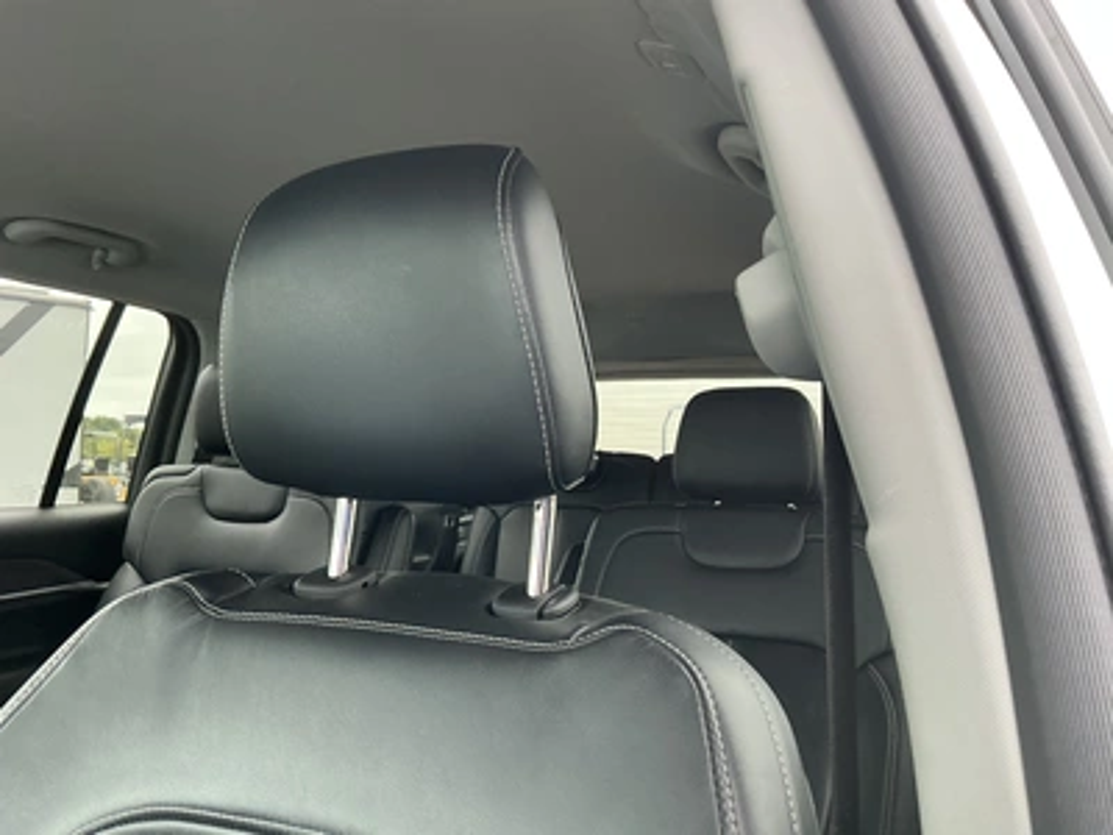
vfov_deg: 49.7
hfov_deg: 63.4
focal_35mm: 28
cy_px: 418
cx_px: 556
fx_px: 900
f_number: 1.8
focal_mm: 3
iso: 80
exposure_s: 1/60
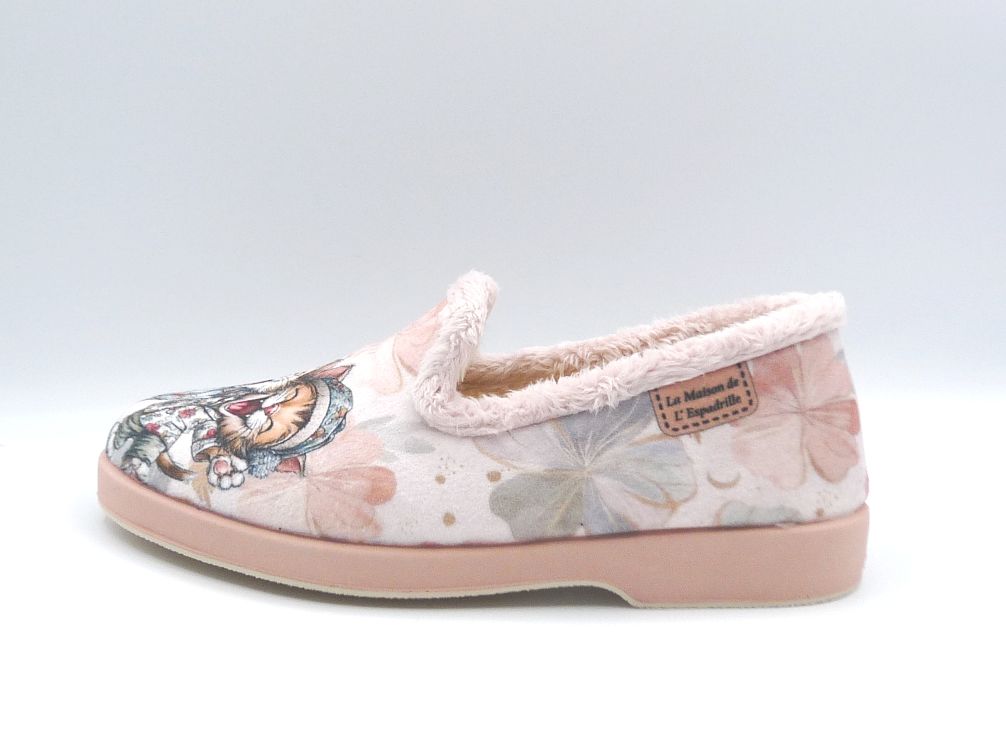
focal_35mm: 49
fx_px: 1424
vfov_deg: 29.7
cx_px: 503
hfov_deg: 38.9
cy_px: 377
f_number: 5
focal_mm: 4.8
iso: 100
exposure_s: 1/200
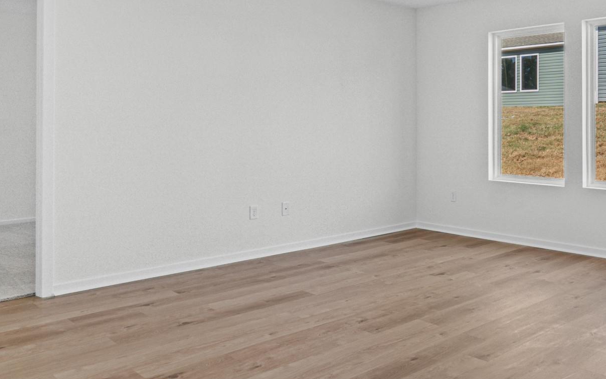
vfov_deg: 35.9
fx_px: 578
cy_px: 128
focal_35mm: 35
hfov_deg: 52.0
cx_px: 481
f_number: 9
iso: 250
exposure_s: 1/10
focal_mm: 12
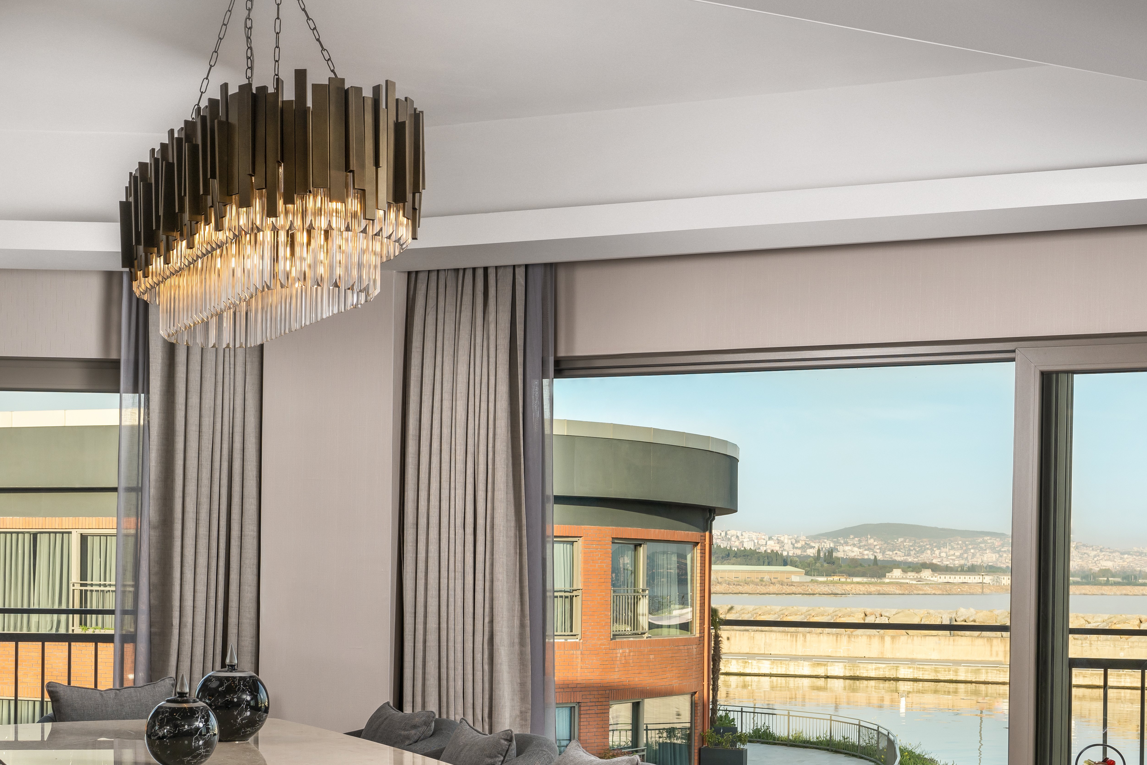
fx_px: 1625
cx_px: 461
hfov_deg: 38.7
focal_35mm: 51
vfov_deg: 26.1
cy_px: 593
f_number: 8
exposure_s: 1/250
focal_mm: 32
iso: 400
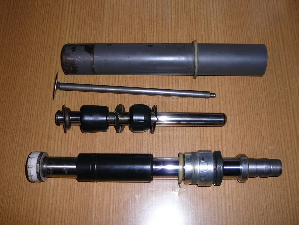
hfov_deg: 45.8
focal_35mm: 41
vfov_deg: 35.1
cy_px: 112
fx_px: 354
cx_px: 150
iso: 100
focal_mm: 6.1
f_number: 3.1
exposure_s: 1/30
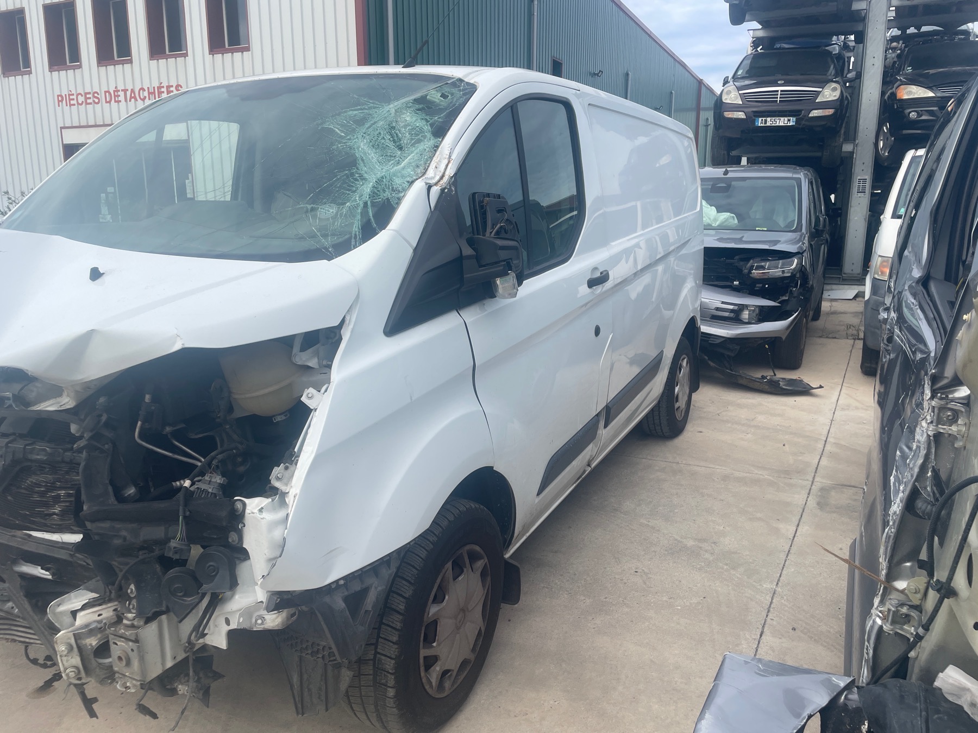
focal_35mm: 26
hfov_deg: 67.3
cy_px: 366
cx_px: 489
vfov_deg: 53.1
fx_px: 735
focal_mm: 4.2
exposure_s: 1/1795
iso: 32
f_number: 1.6
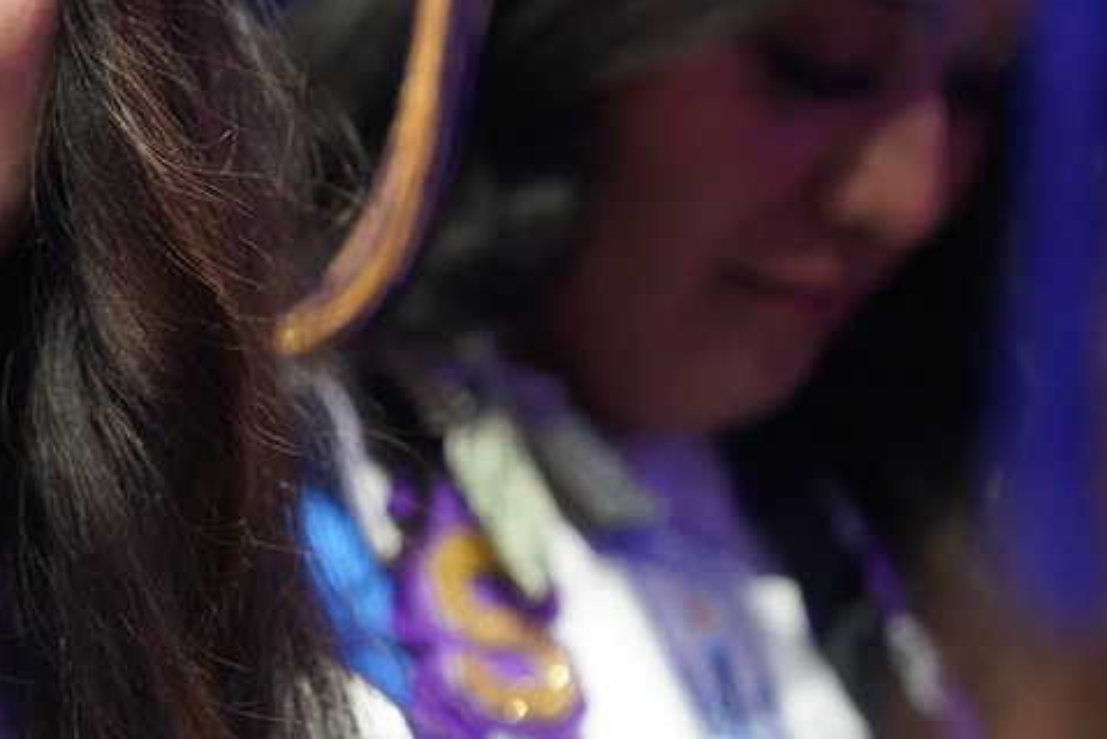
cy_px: 233
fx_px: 13041
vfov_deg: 3.2
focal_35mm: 424
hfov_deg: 4.9
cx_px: -21
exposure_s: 1/200
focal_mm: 198
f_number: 4
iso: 10000
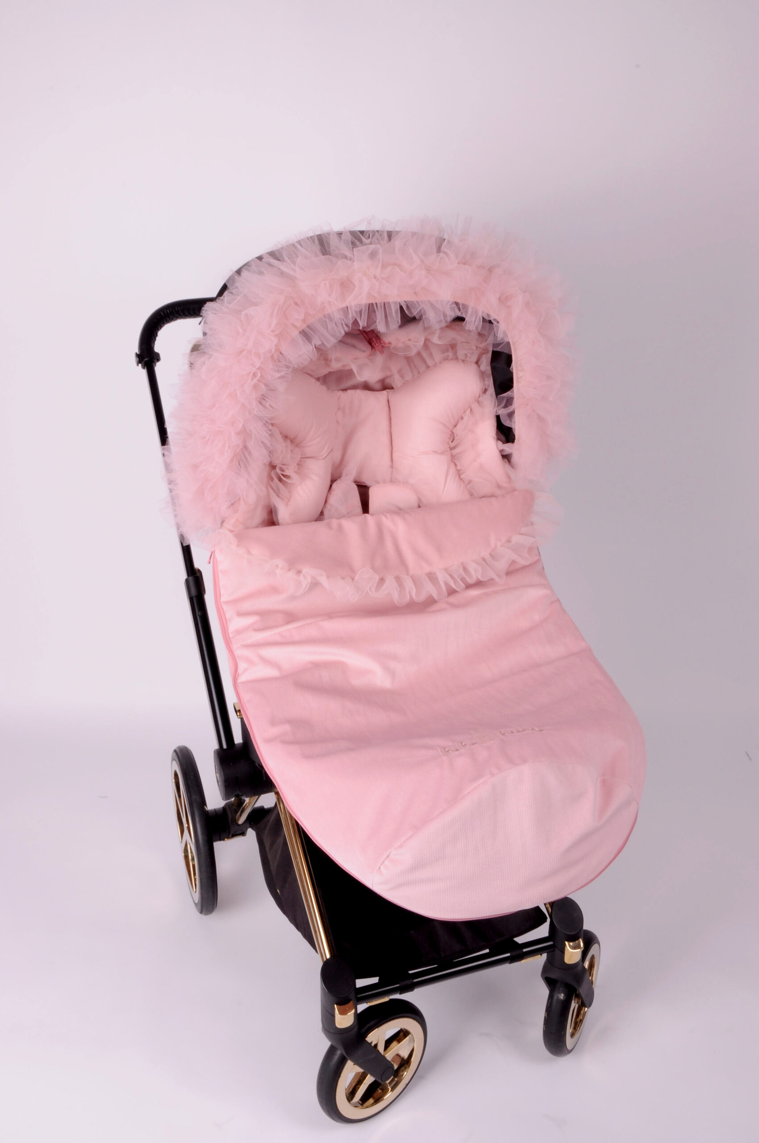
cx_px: 380
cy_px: 572
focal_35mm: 36
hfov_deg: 36.8
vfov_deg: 53.2
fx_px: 1142
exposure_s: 1/100
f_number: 25
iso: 320
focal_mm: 24
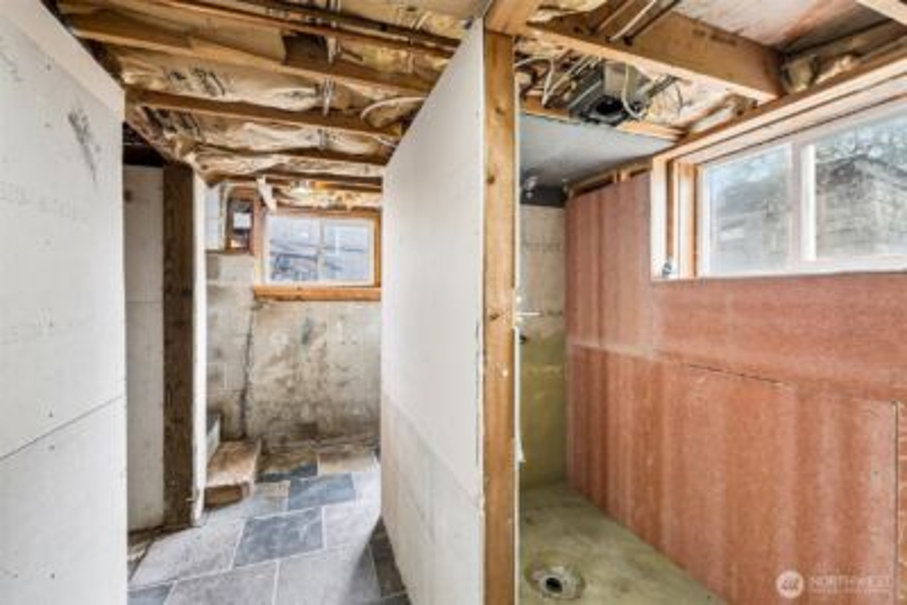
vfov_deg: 77.4
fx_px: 378
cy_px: 302
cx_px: 454
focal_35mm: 15
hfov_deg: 100.4
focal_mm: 10
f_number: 9
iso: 250
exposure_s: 1/2.5
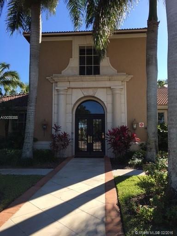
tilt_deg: +7.8
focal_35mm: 29
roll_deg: +0.8
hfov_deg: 48.2
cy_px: 118
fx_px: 198
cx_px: 88
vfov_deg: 61.7
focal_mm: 4.15
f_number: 2.2
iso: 25
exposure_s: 1/836
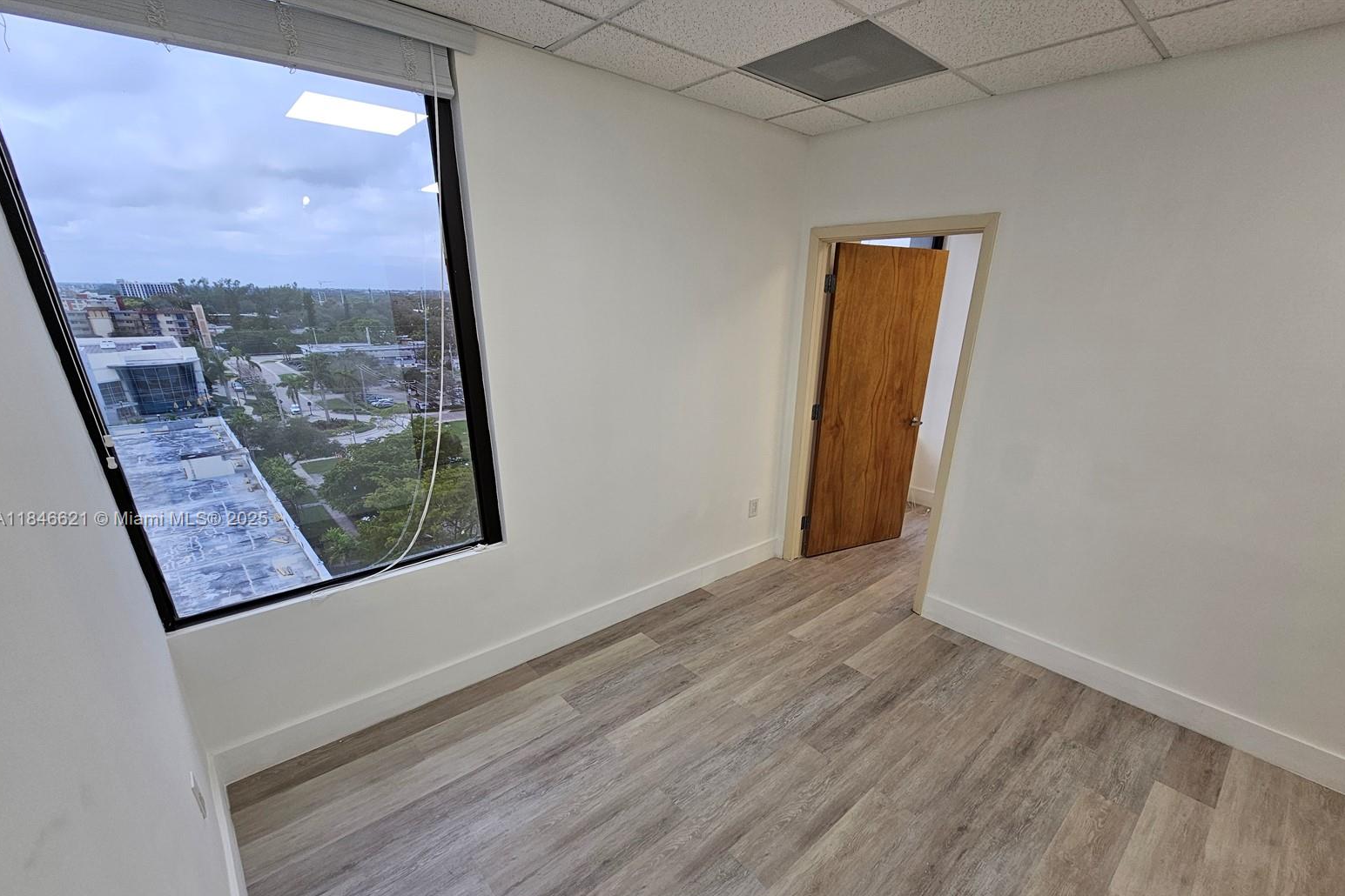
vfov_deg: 80.6
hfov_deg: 104.2
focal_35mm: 14
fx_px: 523
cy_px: 520
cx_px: 686
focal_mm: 2.2
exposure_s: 1/120
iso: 64
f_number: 2.2
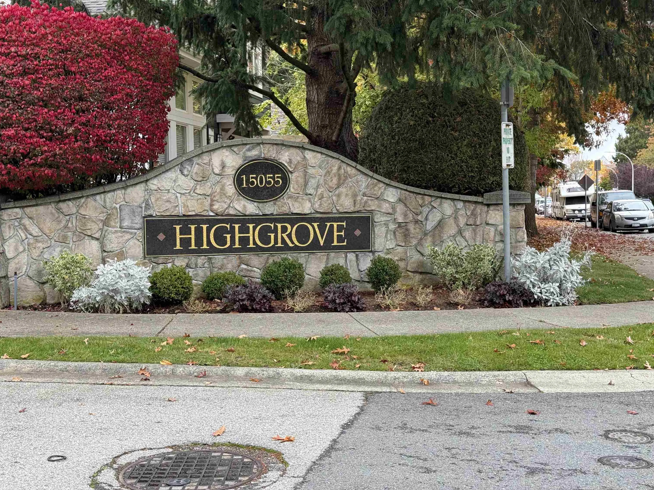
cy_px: 250
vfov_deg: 29.7
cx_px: 322
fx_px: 926
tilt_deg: -2.9
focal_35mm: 49
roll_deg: +0.9
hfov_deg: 38.9
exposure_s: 1/298
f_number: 1.78
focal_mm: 6.76
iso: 64
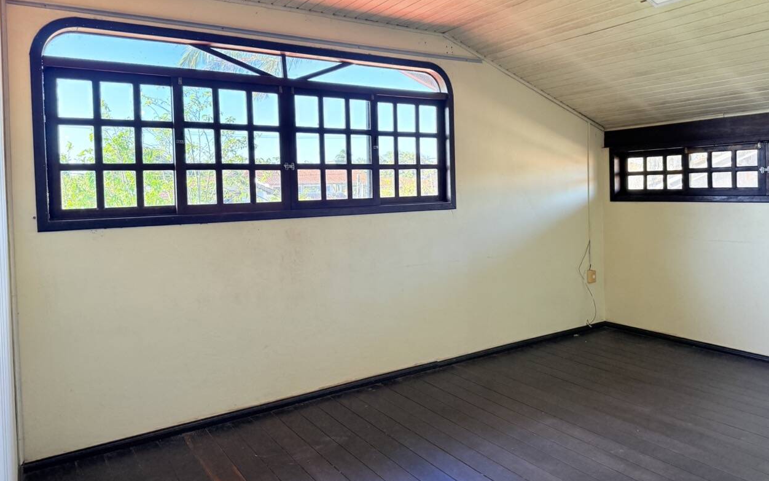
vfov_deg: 47.4
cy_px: 200
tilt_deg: -1.0
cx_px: 389
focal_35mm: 26
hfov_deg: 70.4
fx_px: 545
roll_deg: +1.2
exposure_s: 1/232
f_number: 1.78
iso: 160
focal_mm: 6.76
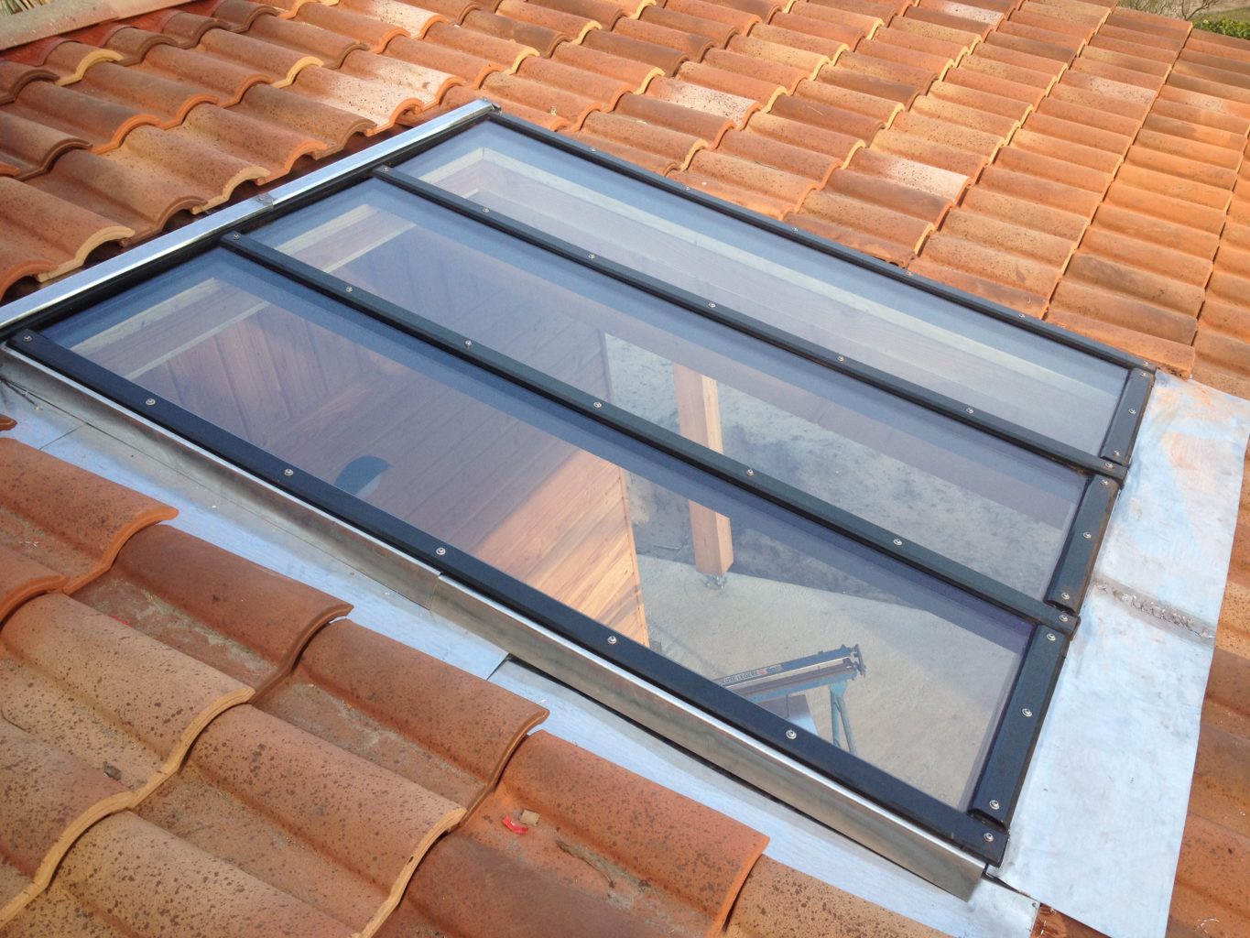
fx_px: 1264
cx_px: 625
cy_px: 469
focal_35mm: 35
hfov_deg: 52.6
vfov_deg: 40.7
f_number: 2.4
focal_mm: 4.28
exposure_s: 1/269
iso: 50
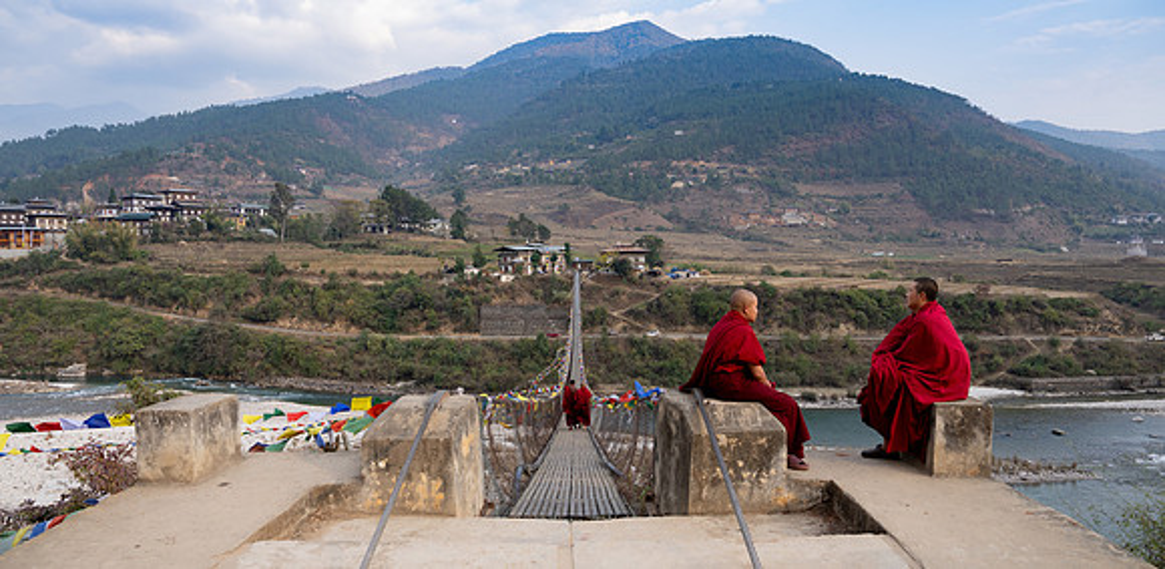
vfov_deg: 40.2
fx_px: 776
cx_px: 582
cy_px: 278
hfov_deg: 73.8
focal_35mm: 26
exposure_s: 1/160
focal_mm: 24
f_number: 5.6
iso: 200
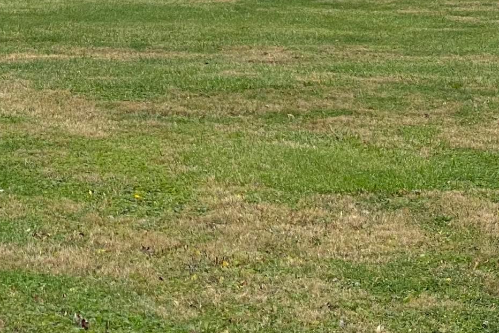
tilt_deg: -0.1
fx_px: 2412
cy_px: -140
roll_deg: -0.7
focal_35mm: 174
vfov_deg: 7.8
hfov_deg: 11.5
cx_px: -173
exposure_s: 1/1261
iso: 20
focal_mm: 6
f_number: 2
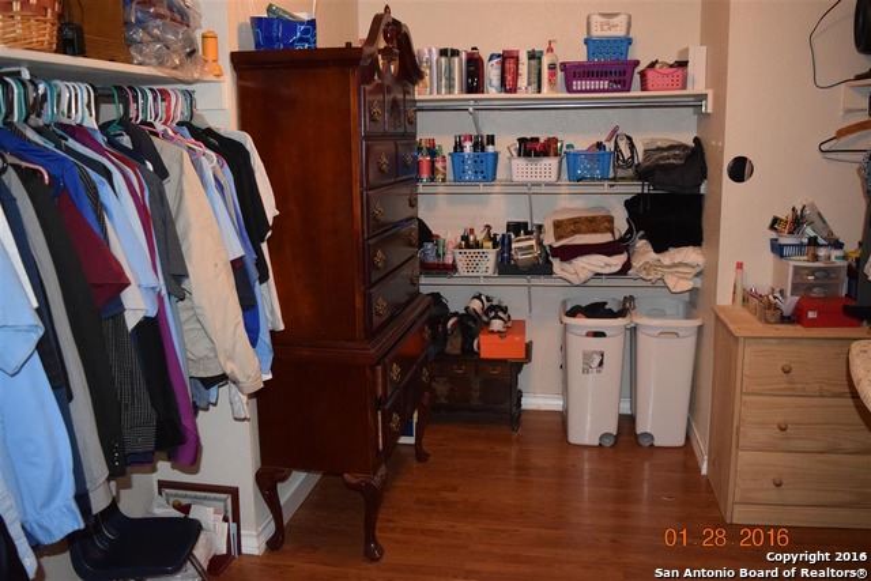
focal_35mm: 32
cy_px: 290
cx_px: 436
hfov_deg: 59.5
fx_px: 762
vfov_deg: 41.7
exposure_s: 1/60
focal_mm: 21
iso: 3200
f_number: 3.8
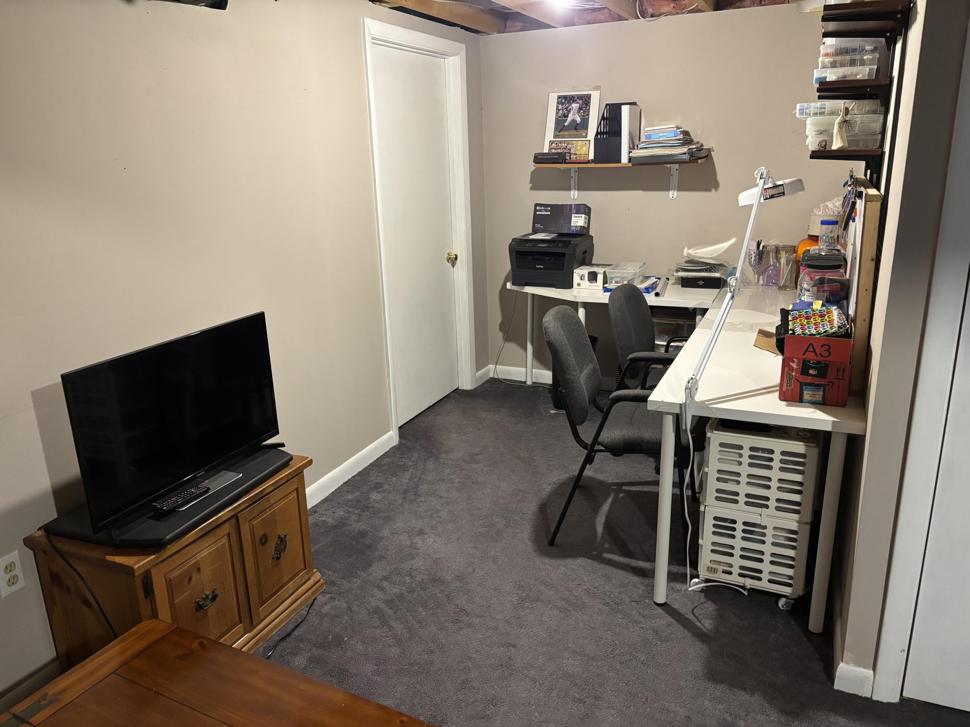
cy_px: 364
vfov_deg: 53.1
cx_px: 485
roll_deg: +1.1
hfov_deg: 67.3
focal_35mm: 26
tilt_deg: -16.0
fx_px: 729
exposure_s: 1/60
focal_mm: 5.96
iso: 400
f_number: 1.6
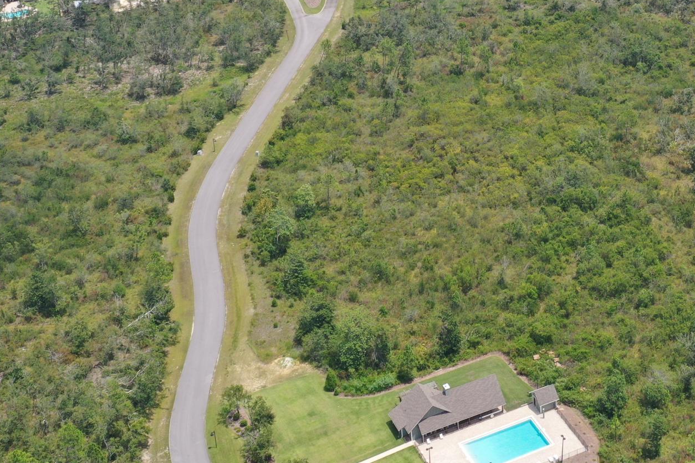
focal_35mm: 67
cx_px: 623
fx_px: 1293
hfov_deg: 28.9
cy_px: -29
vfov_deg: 19.6
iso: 100
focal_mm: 10.26
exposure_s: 1/400
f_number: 5.6
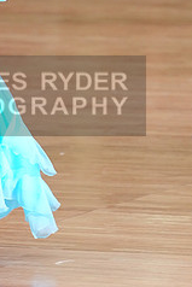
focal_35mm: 475
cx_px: -20
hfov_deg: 2.9
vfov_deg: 4.3
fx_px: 3794
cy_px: 96
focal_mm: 195
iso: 3200
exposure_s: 1/200
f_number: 5.6
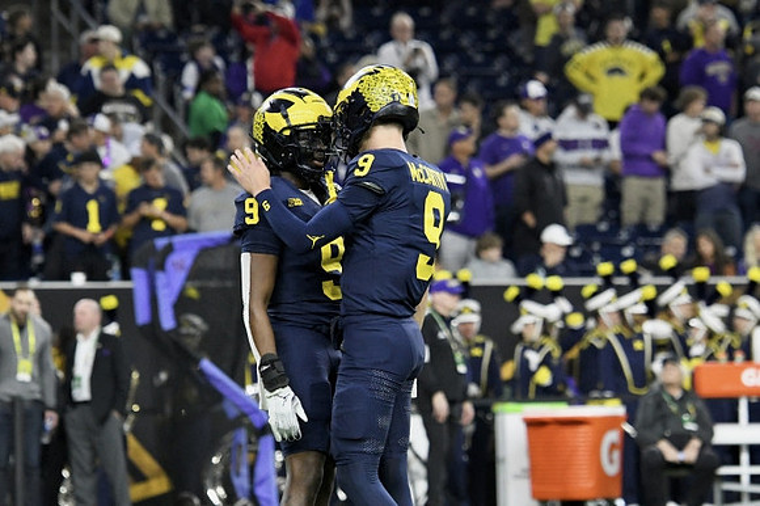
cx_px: 380
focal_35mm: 375
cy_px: 253
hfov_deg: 5.5
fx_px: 7912
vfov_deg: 3.7
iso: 6400
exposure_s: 1/800
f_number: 5.6
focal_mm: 250
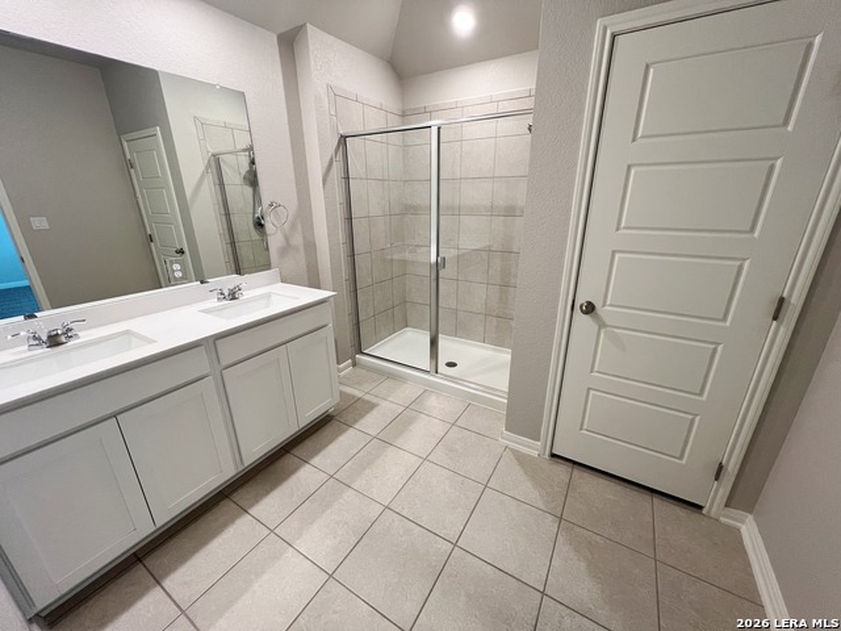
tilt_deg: -20.0
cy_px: 316
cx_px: 420
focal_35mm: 13
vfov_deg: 89.9
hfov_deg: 106.2
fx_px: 316
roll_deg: -0.1
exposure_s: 1/120
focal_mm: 1.57
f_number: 1.8
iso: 200
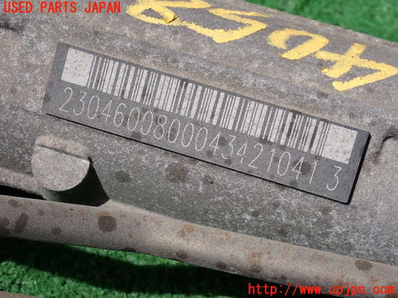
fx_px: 1012
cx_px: 199
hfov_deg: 22.3
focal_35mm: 88
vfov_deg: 16.8
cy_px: 149
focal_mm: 15.66
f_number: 6.3
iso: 100
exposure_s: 1/400
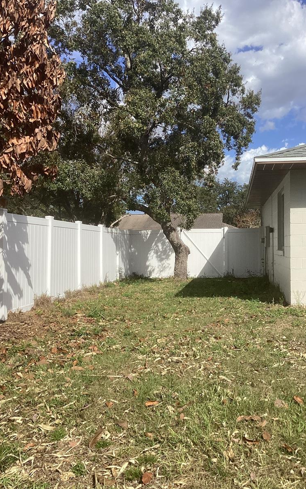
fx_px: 440
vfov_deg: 58.1
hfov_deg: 38.2
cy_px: 244
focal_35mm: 33
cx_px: 181
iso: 25
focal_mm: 3.3
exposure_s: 1/1664
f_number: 2.4
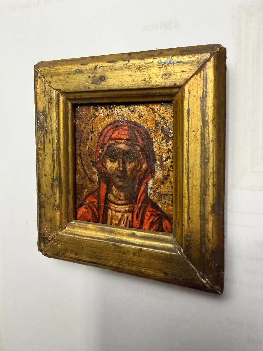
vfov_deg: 71.6
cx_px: 132
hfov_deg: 56.8
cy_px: 176
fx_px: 243
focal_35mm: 24
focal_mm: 2.22
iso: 400
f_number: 2.2
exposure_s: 1/50
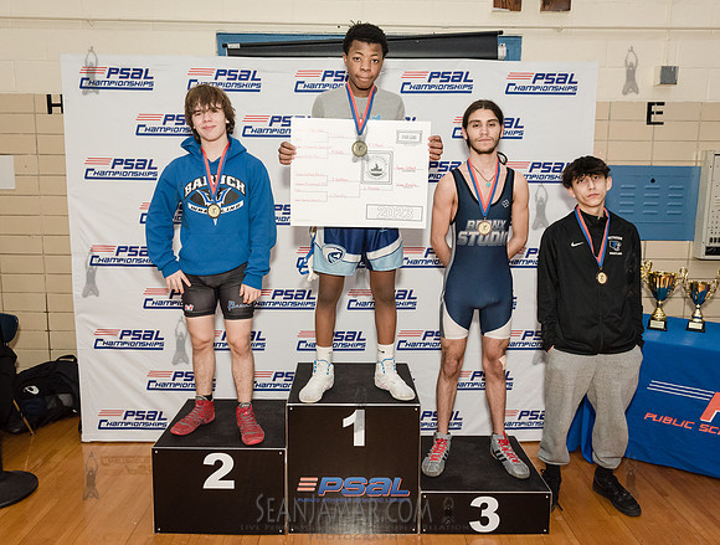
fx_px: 572
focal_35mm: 27
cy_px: 259
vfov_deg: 50.9
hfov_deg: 64.4
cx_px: 358
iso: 4000
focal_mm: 24
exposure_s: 1/200
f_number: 4.5
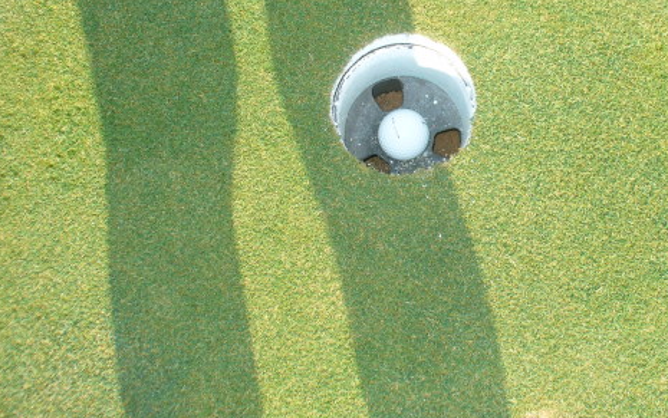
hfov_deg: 37.1
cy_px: 136
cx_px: 448
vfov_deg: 23.9
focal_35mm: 54
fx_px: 983
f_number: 5.6
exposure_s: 1/160
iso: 80
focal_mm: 6.1
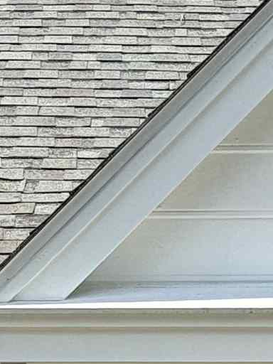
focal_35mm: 288
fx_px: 3028
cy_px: 635
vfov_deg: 6.7
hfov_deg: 5.1
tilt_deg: -2.2
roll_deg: +0.6
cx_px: 387
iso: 64
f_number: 1.78
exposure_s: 1/1984
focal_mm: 6.76
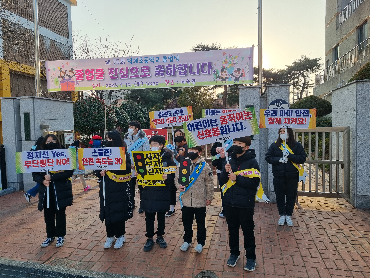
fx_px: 278
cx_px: 185
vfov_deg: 53.1
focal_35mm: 26
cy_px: 139
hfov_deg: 67.3
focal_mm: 5.4
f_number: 1.8
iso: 50
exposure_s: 1/786
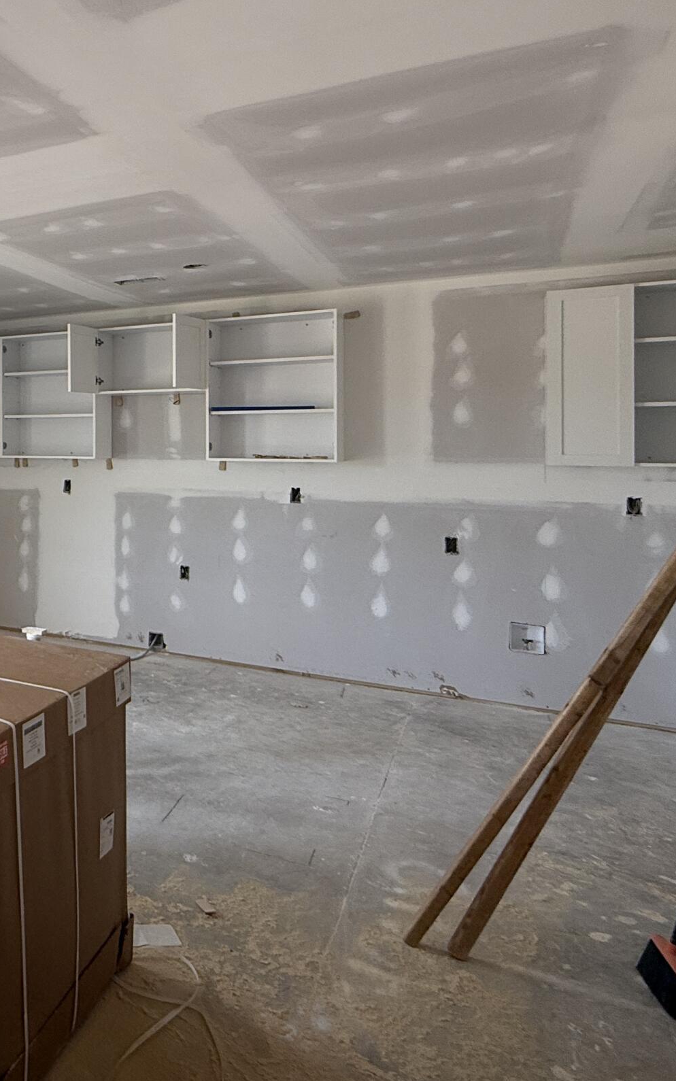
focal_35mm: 28
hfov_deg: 37.1
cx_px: -74
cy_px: 434
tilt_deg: +0.6
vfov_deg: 65.9
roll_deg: -0.4
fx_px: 825
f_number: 2.2
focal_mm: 2.22
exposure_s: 1/123
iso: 64
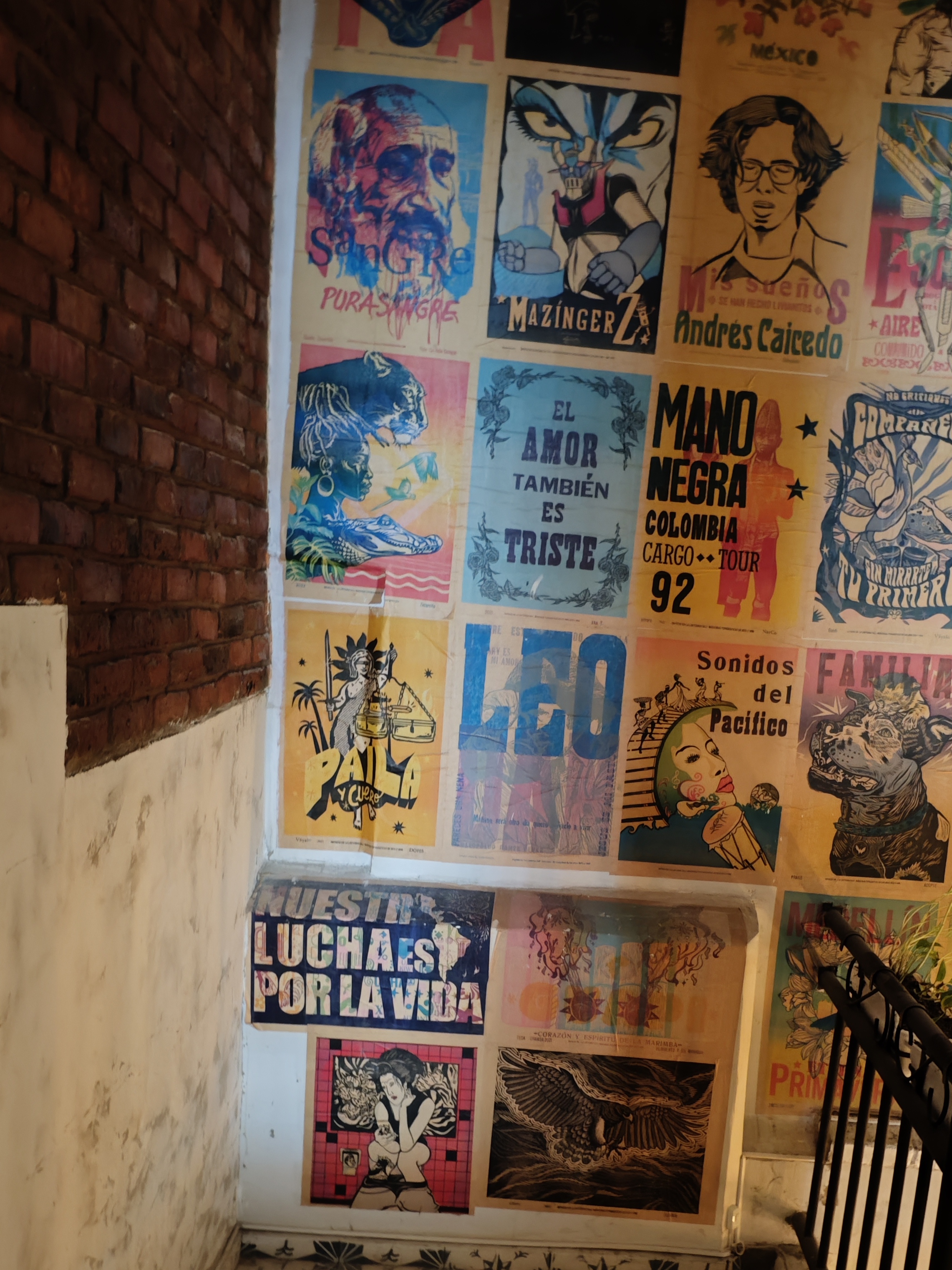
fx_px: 1284
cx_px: 554
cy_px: 802
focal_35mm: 35
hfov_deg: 40.6
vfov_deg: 52.0
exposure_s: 1/10
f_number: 1.59
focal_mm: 4.94
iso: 1000
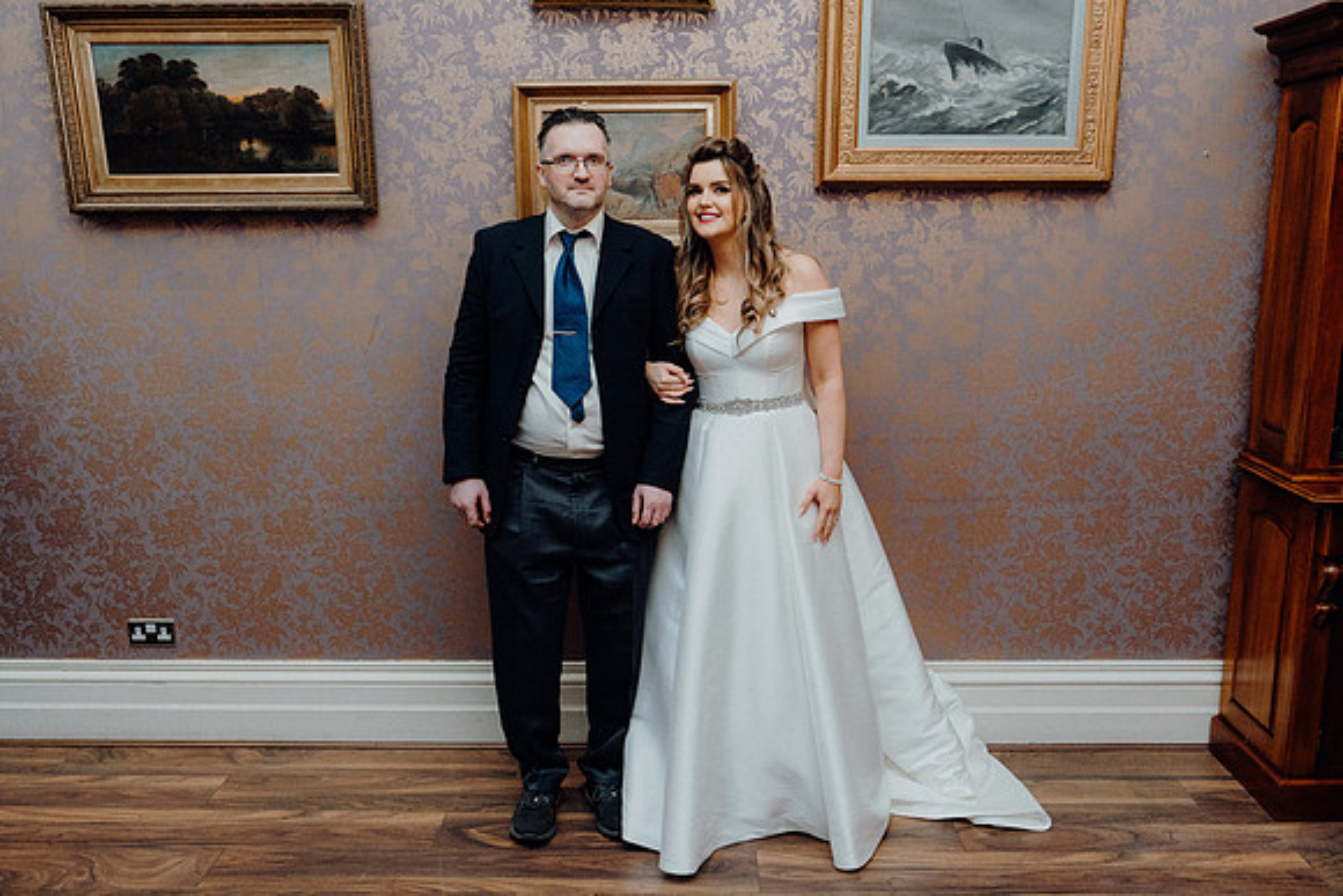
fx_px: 1157
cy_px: 448
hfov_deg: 60.3
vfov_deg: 42.3
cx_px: 672
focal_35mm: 31
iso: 2500
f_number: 5
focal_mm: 31
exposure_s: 1/160
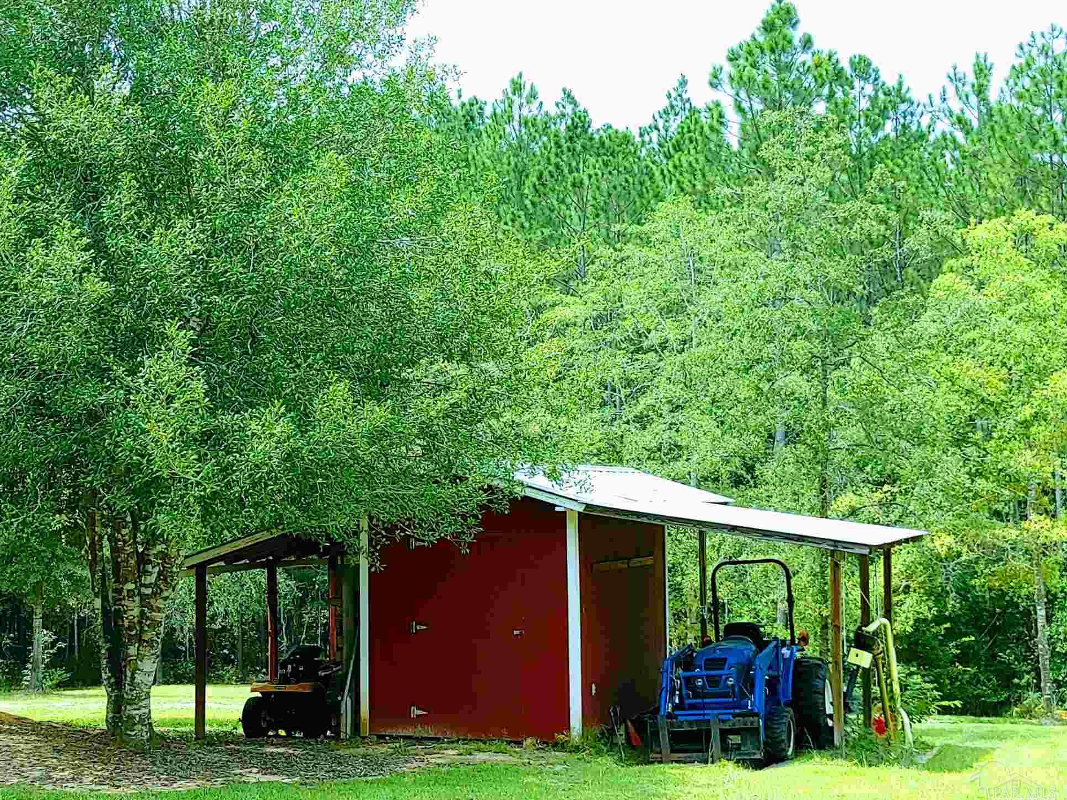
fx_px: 1695
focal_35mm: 55
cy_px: 397
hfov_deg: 34.9
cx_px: 503
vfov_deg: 26.6
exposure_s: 1/662
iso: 50
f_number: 1.8
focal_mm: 5.58
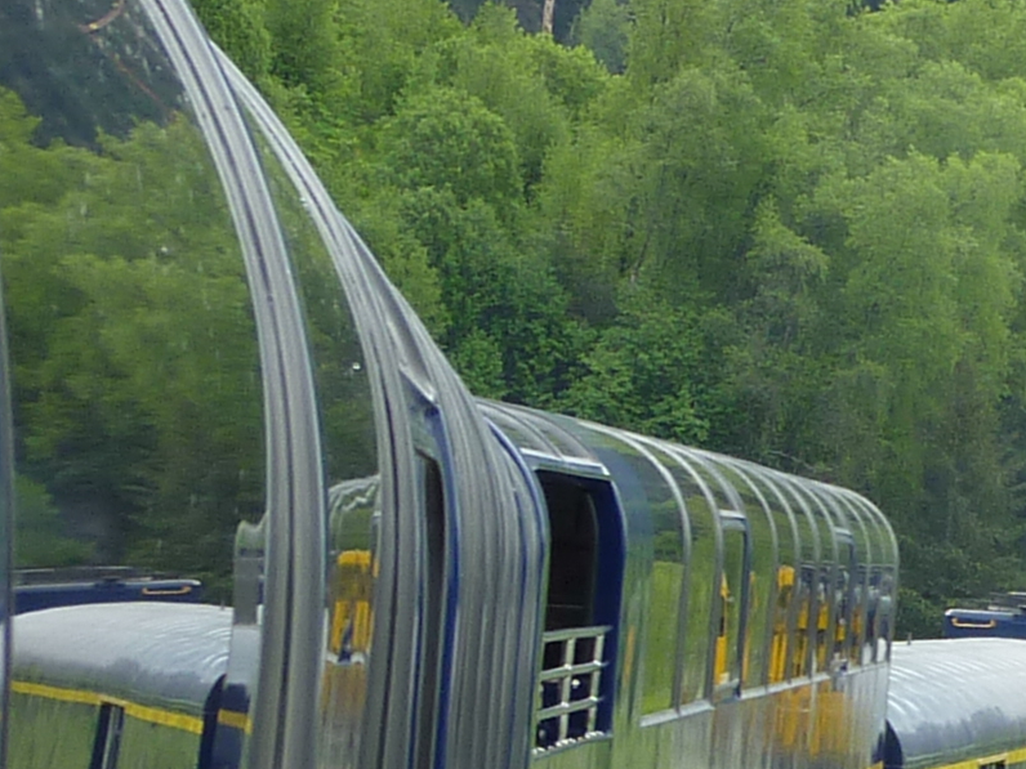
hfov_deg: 8.6
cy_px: 799
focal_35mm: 220
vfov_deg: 6.7
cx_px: 1926
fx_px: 6521
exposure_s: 1/100
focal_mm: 7.9
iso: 80
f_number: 3.8
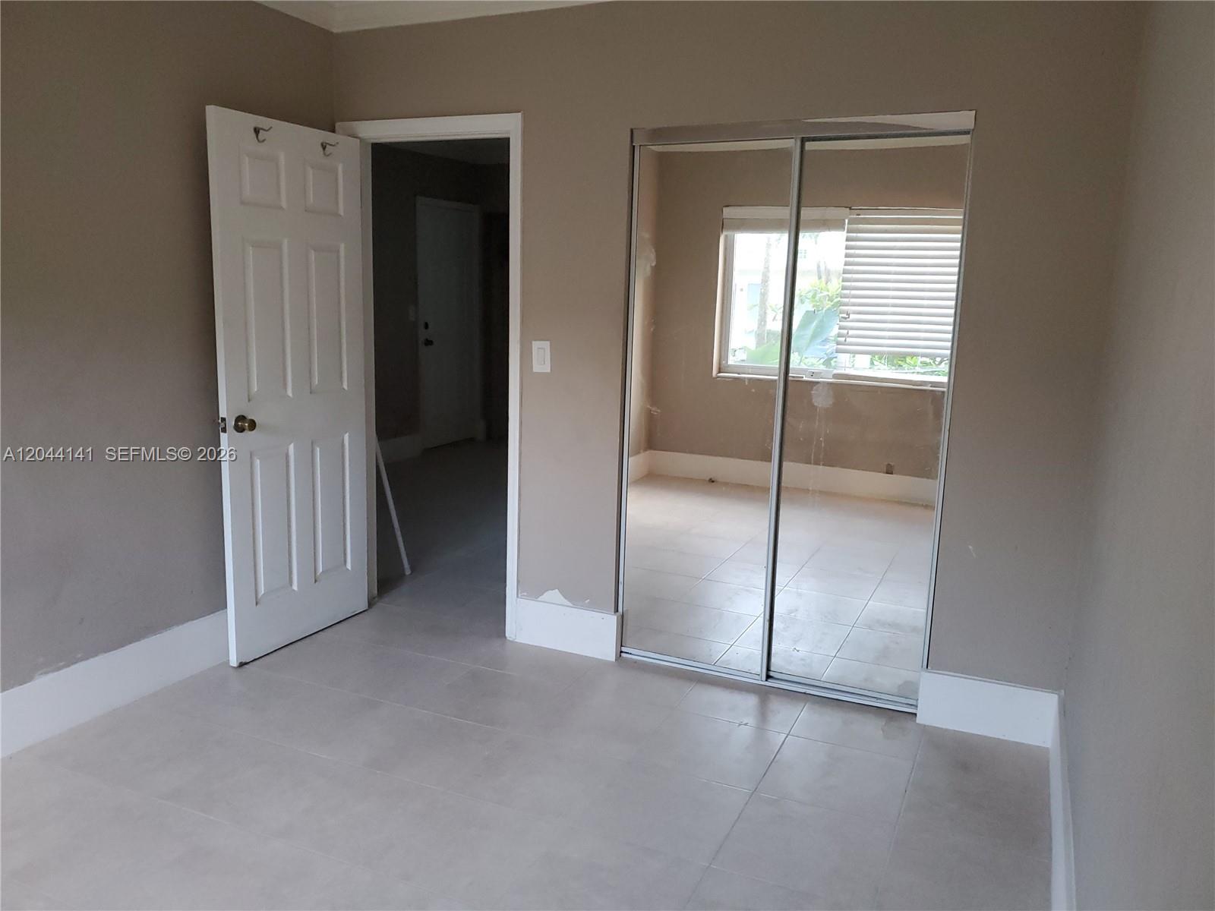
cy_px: 456
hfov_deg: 67.3
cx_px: 608
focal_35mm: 26
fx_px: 913
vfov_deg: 53.1
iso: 320
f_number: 1.5
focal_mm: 4.3
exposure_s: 1/39
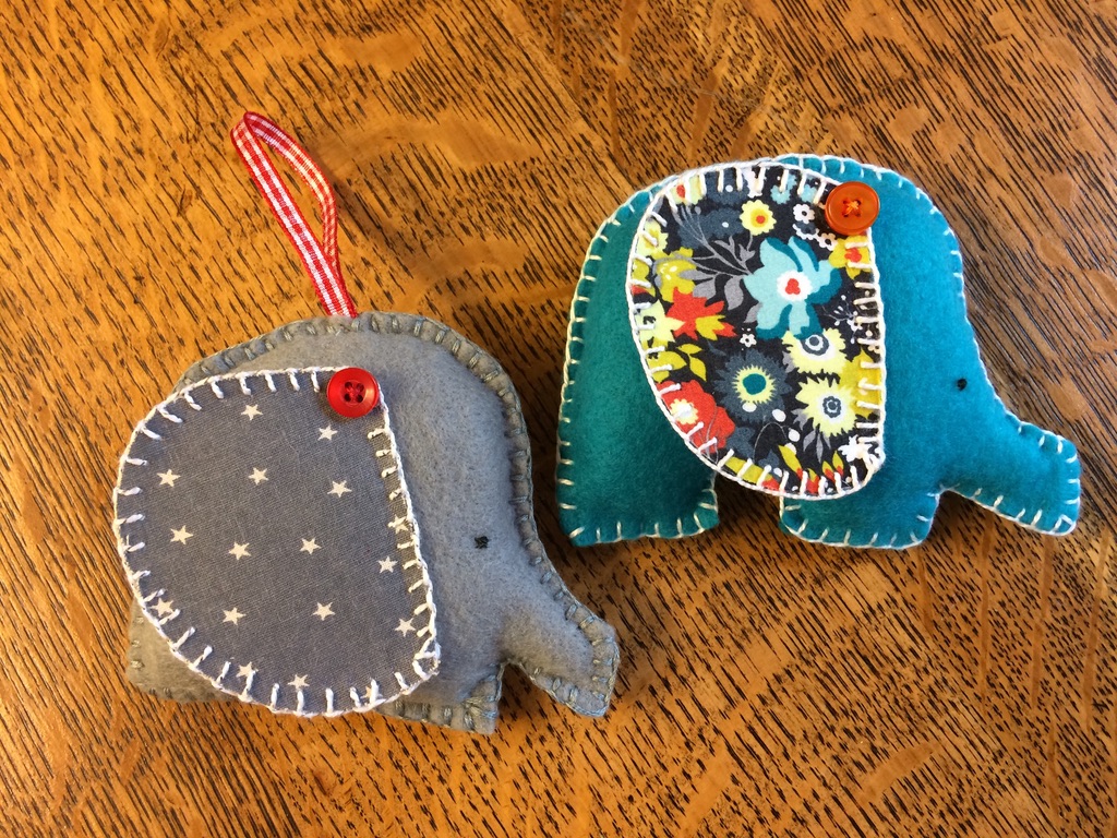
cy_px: 419
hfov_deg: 61.7
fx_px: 936
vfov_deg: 48.2
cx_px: 558
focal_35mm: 29
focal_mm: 4.15
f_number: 2.2
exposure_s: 1/33
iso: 125
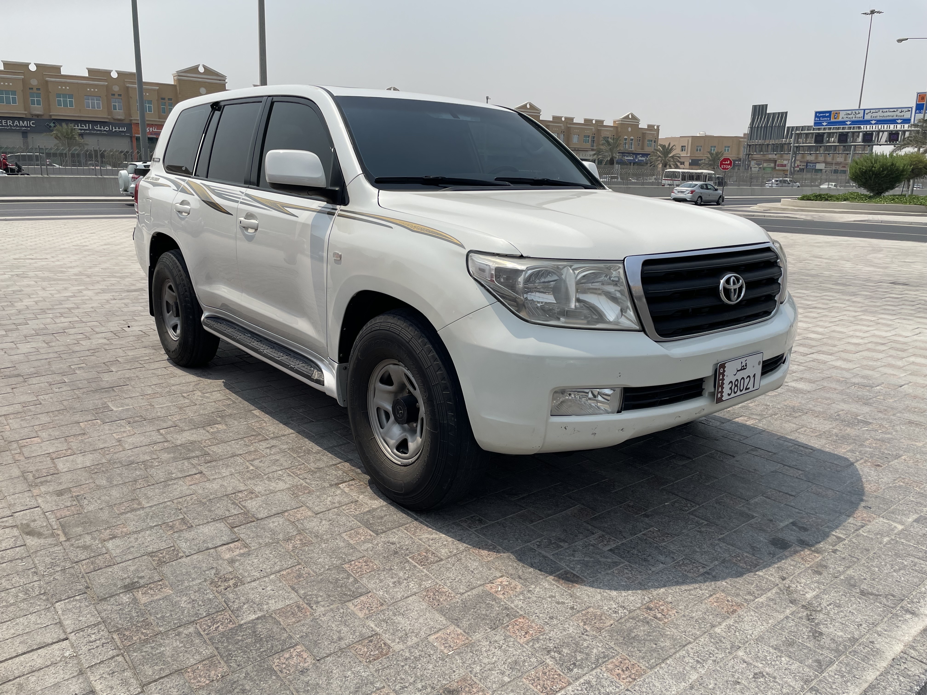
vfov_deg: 53.1
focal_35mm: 26
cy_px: 348
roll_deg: -1.7
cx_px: 464
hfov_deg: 67.3
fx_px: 696
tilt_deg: -14.0
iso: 32
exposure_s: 1/5814
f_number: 1.6
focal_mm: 4.2
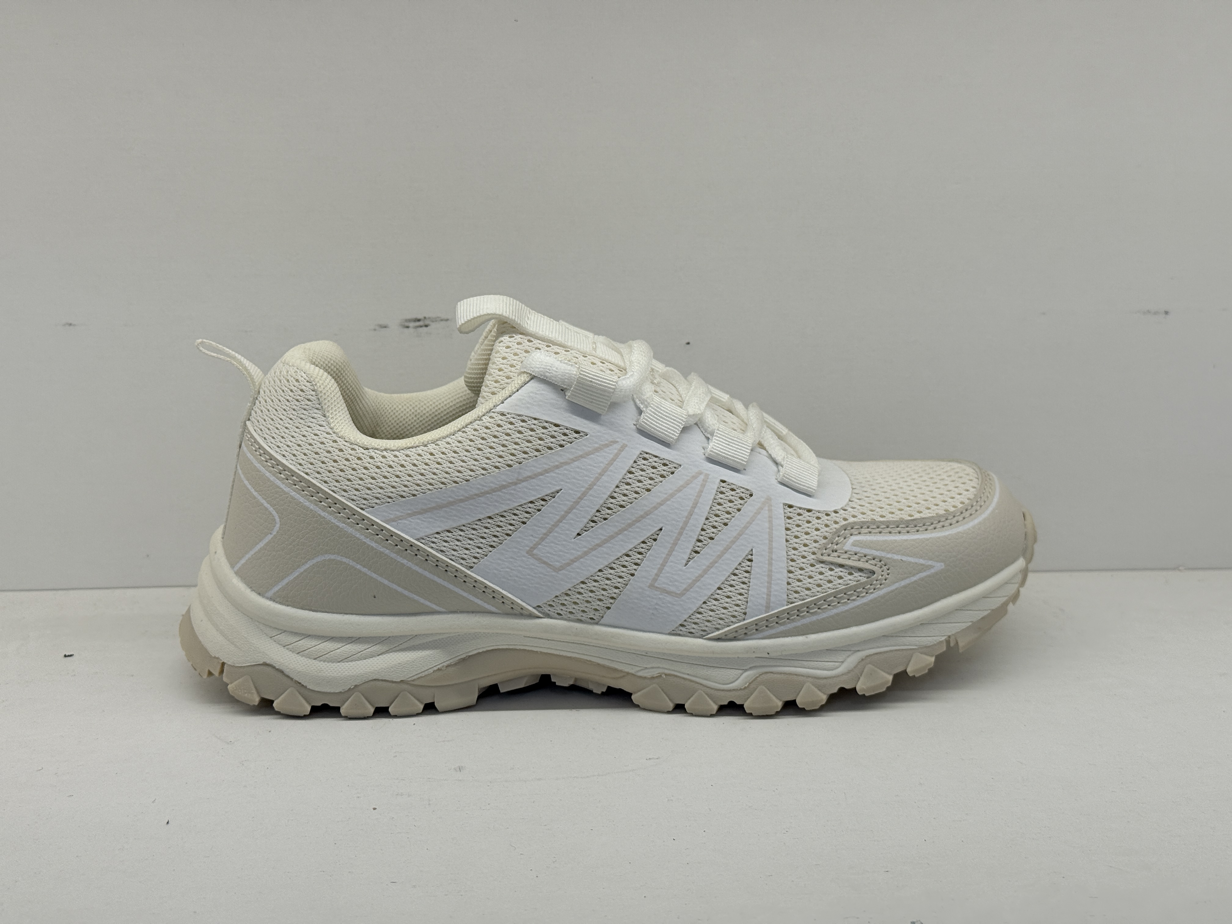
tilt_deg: -13.9
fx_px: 1708
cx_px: 616
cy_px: 462
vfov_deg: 30.3
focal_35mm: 48
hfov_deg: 39.7
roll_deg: -0.5
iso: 64
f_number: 1.78
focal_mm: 6.76
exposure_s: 1/407
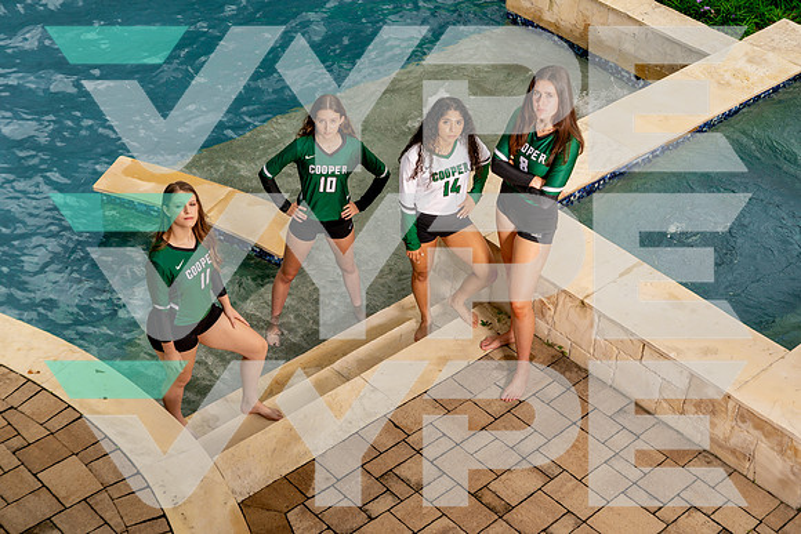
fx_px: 1380
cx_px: 400
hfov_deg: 32.4
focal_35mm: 62
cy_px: 267
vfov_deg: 21.9
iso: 125
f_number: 5.6
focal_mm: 62
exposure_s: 1/320
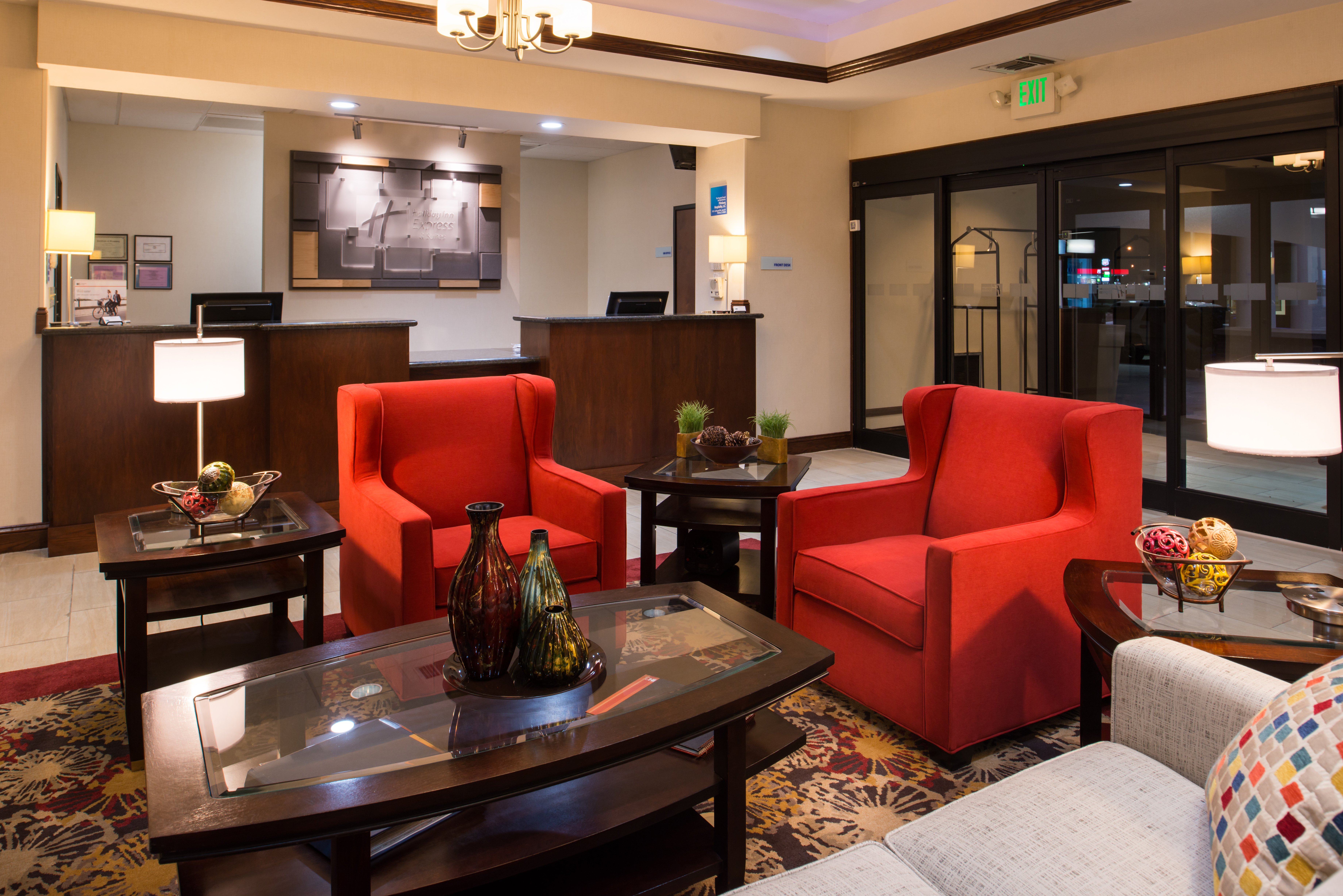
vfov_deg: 53.2
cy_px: 448
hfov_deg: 73.7
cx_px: 672
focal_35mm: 24
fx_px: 896
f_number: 9
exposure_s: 1/4
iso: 100
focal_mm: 24
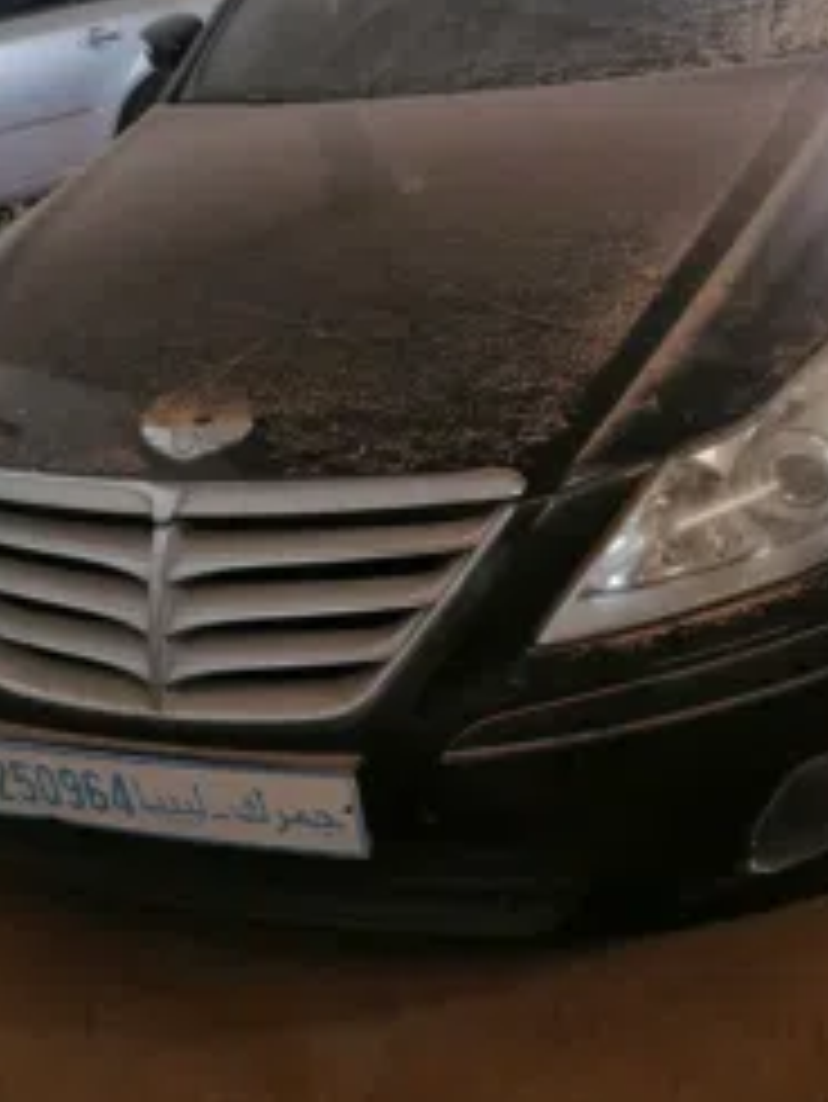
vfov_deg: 41.6
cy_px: 265
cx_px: 472
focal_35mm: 44
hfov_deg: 32.9
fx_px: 1402
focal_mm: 5.4
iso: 250
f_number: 1.8
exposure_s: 1/33.3
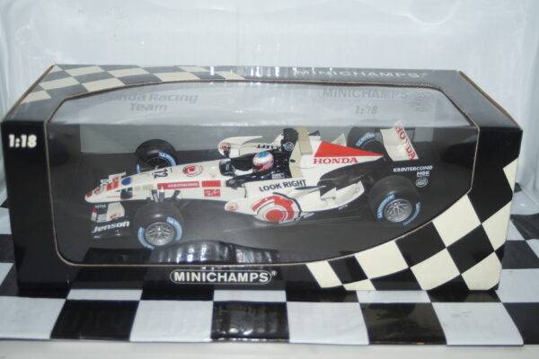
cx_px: 270
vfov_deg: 25.8
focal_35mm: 52
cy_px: 180
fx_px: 786
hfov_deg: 37.9
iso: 200
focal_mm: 35
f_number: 4
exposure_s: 1/80
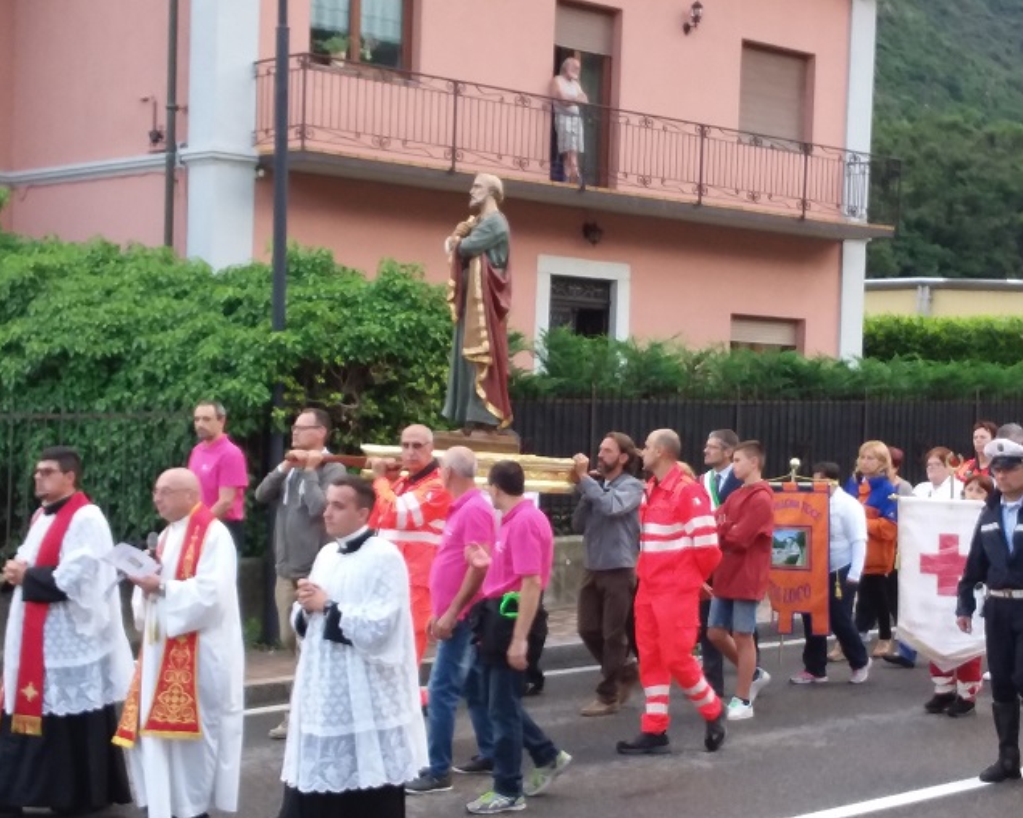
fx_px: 878
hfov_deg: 60.4
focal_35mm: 29
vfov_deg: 50.0
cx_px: 547
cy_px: 409
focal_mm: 2.91
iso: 40
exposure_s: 1/50
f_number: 1.9
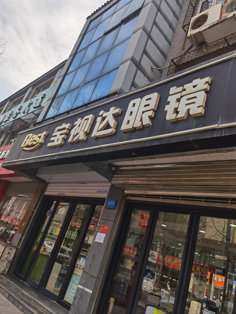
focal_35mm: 27
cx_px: 118
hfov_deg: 51.4
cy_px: 157
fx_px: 245
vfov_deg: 65.3
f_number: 1.9
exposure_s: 1/3333
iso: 50
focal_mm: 6.71
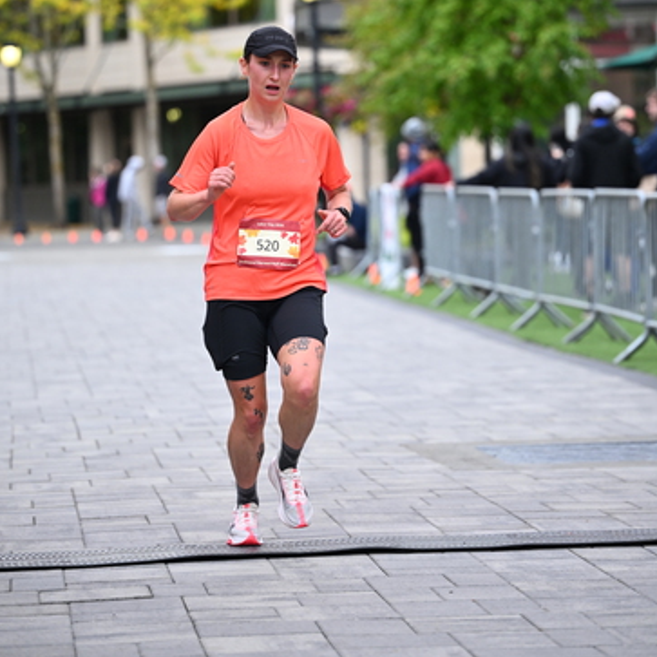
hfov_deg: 11.8
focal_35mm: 148
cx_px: 328
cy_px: 215
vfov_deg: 11.8
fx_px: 3178
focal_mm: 115
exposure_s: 1/1600
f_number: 2.8
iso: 1000
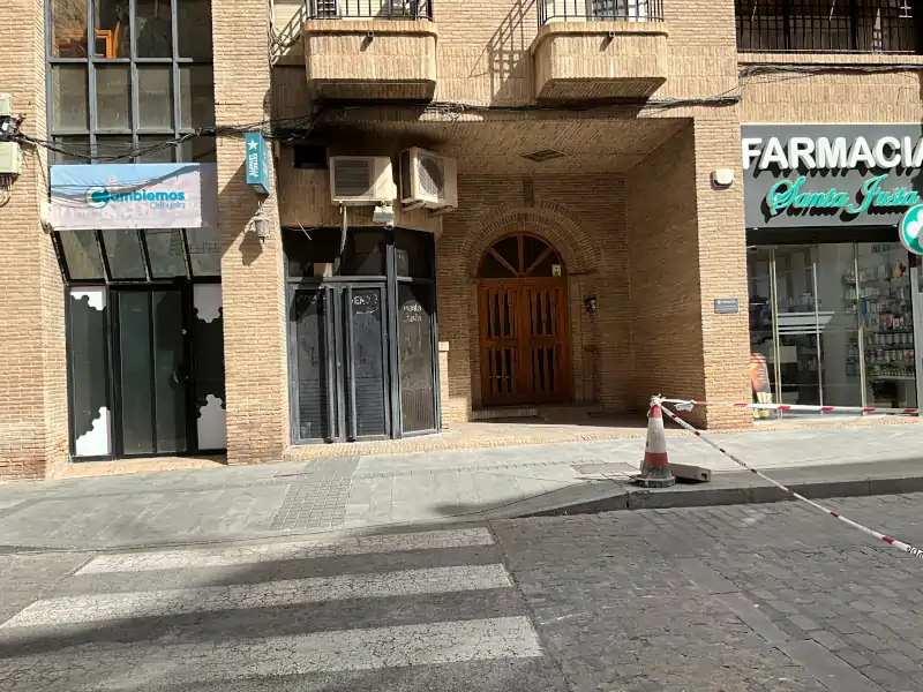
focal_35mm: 29
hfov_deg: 61.7
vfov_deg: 48.2
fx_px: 773
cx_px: 462
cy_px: 346
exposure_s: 1/1577
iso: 25
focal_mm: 3
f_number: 1.8
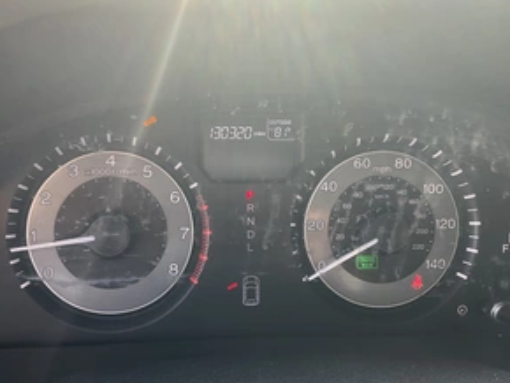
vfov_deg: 36.0
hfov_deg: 46.5
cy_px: 216
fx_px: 590
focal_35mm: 40
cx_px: 208
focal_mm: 3
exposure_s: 1/122
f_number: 1.8
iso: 50
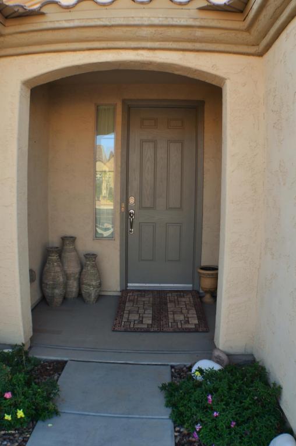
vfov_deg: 46.5
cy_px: 223
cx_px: 148
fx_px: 520
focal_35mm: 42
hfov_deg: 31.8
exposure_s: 1/60
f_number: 10
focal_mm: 28
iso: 250
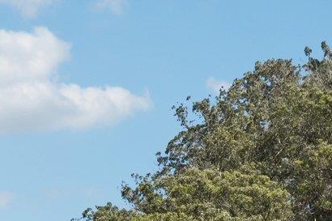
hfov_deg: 18.7
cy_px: 449
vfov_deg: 12.5
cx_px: -176
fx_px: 880
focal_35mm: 96
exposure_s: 1/2000
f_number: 9
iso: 800
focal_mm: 19.1
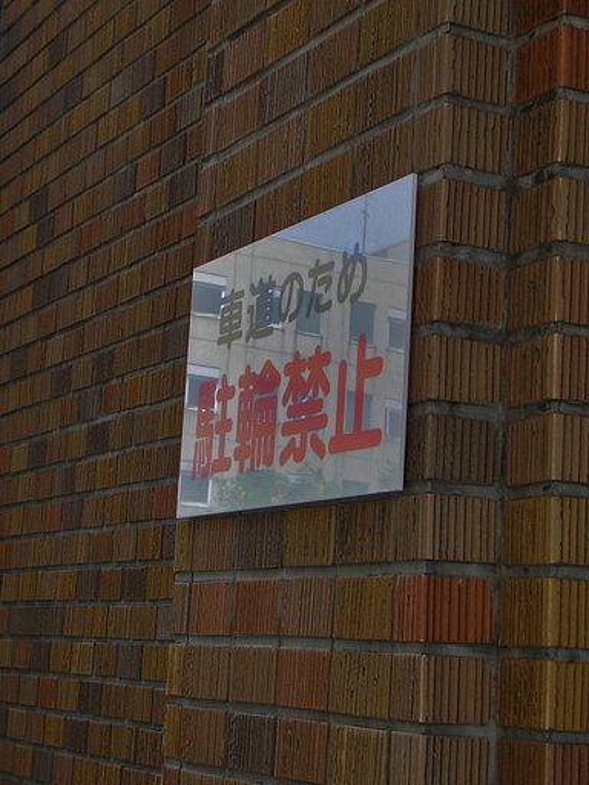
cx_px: 294
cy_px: 392
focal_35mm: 74
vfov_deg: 26.3
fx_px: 1679
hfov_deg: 19.9
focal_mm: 12.2
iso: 80
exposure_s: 1/125
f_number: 3.9
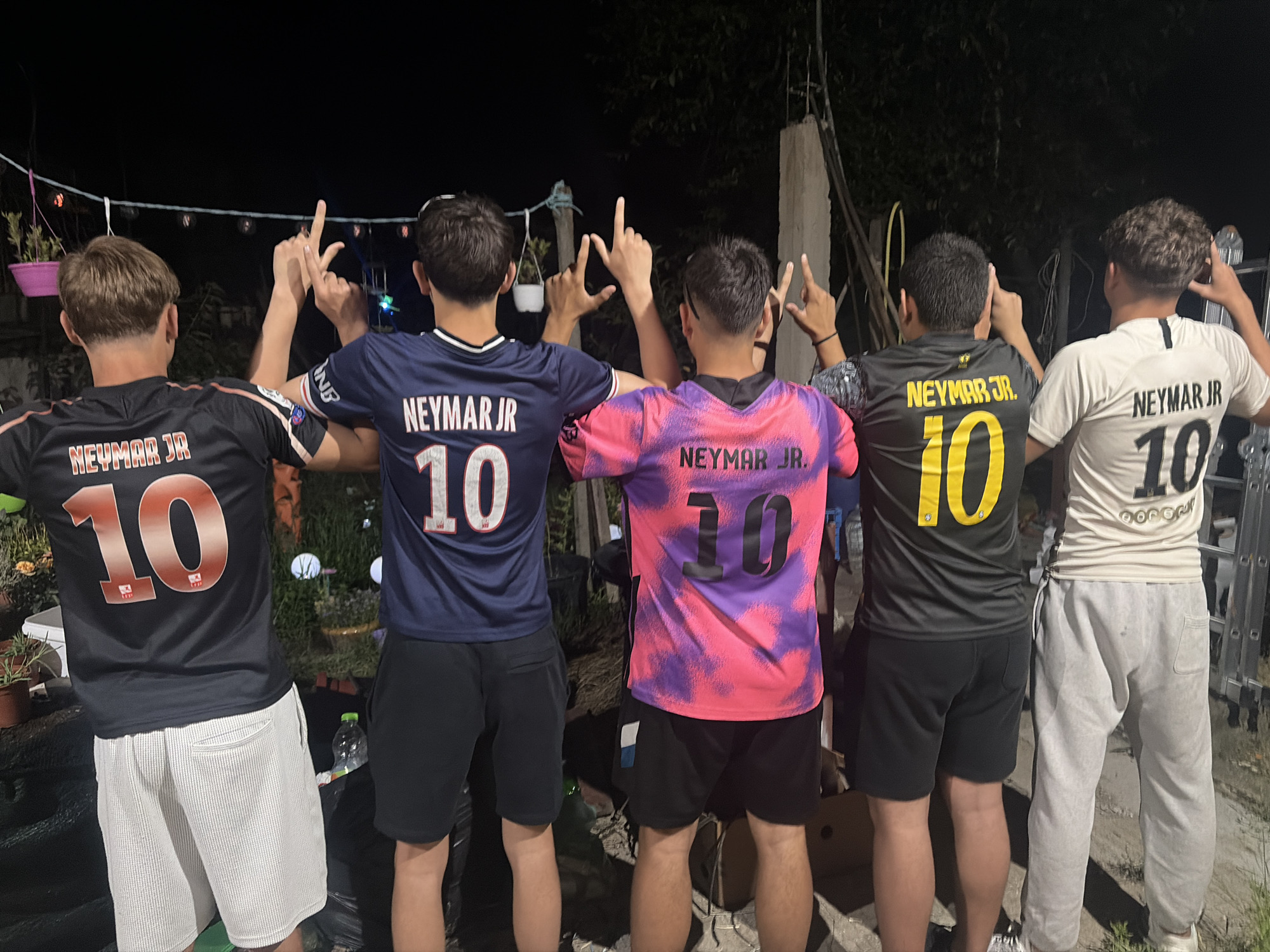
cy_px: 476
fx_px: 954
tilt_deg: -9.7
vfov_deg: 53.1
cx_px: 635
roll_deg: +2.0
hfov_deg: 67.3
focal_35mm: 26
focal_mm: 5.96
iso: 640
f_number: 1.6
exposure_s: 1/25
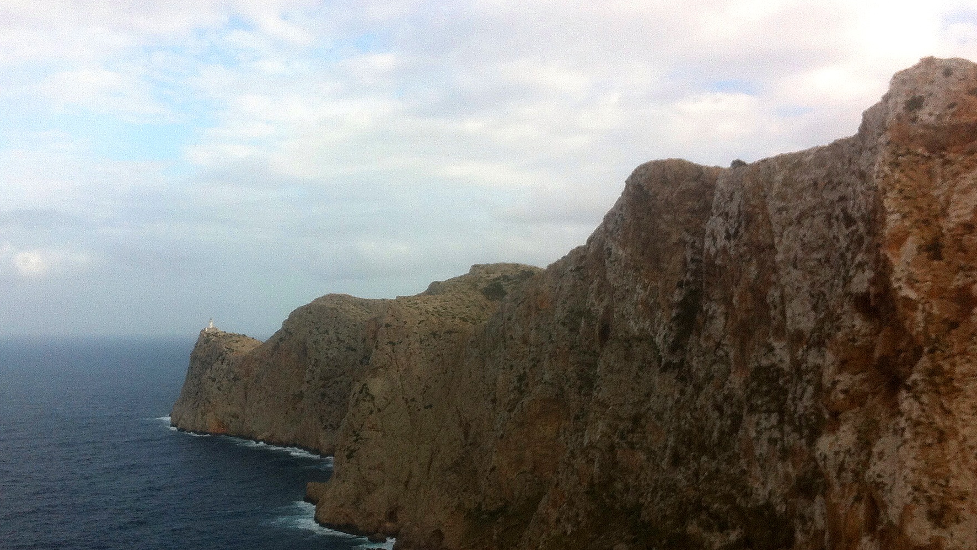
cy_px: 338
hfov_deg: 46.3
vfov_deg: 27.0
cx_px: 433
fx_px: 1140
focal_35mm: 44
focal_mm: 3.85
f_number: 2.8
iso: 80
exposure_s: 1/887
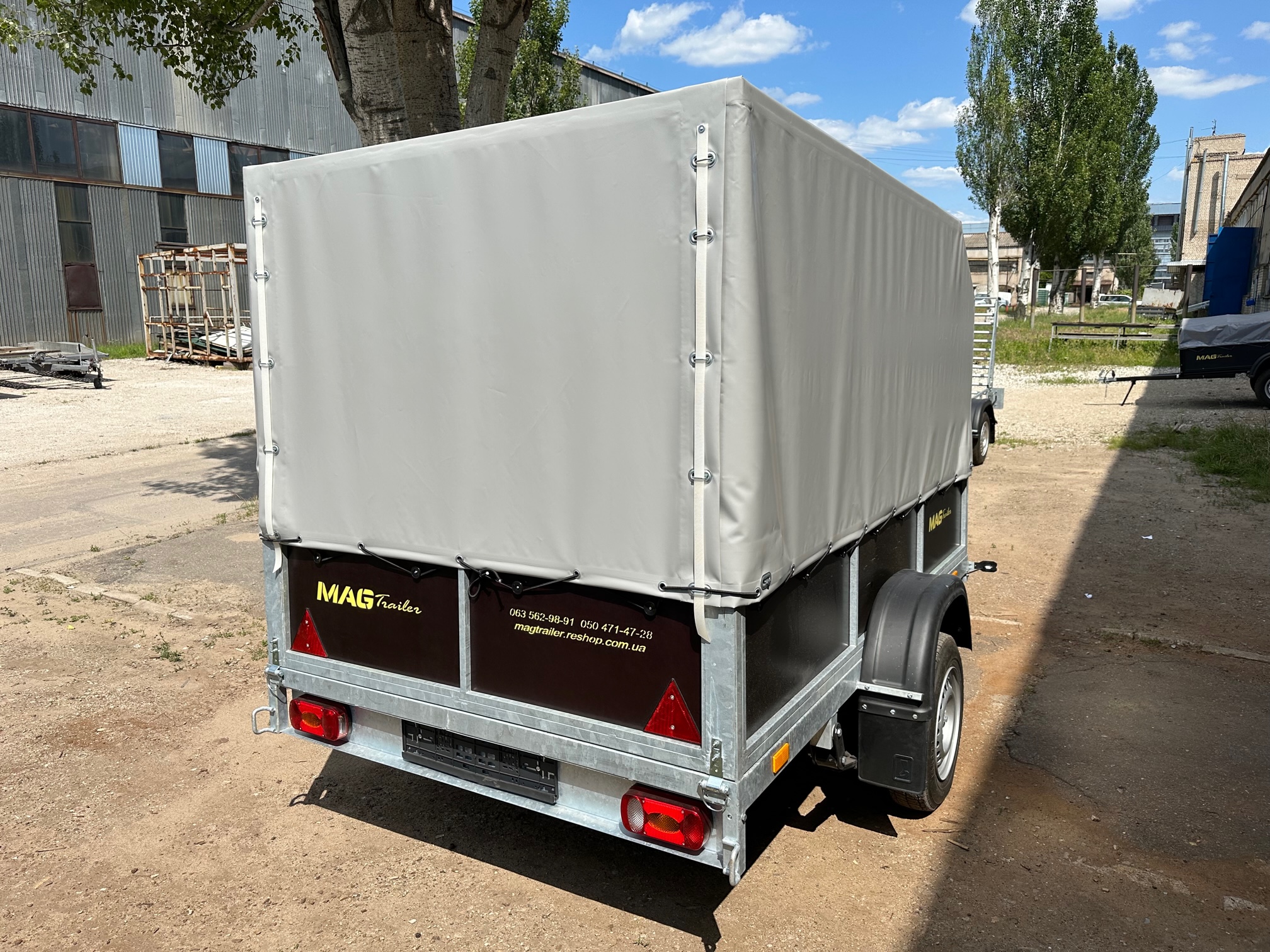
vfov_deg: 56.8
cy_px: 476
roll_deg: +1.0
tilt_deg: -11.5
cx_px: 635
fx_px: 881
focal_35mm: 24
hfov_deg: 71.6
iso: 80
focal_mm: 6.86
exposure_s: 1/5525
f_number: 1.78
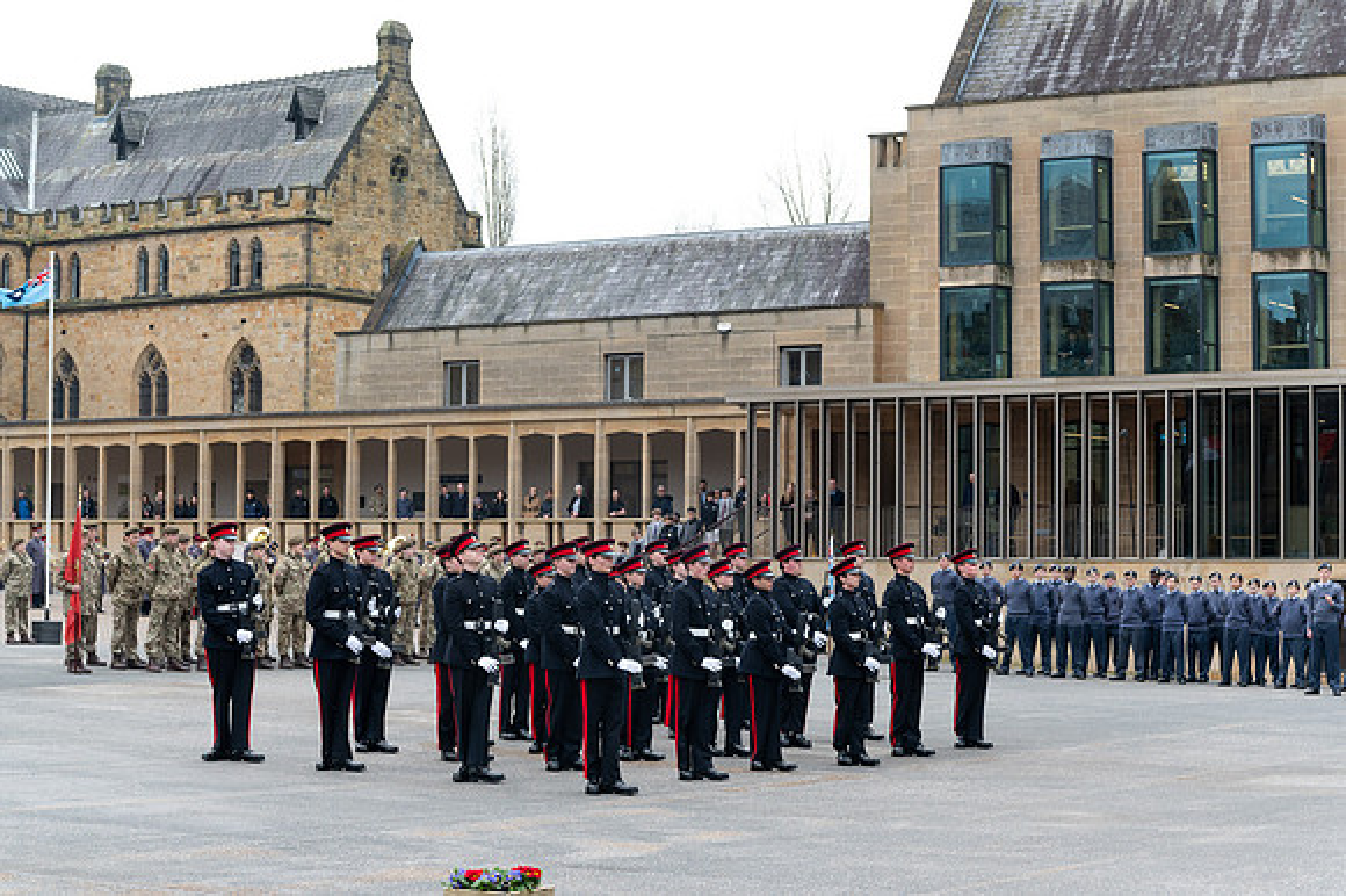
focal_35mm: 70
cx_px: 673
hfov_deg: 28.9
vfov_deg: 19.4
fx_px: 2616
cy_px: 448
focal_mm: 70
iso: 800
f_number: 8
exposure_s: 1/320
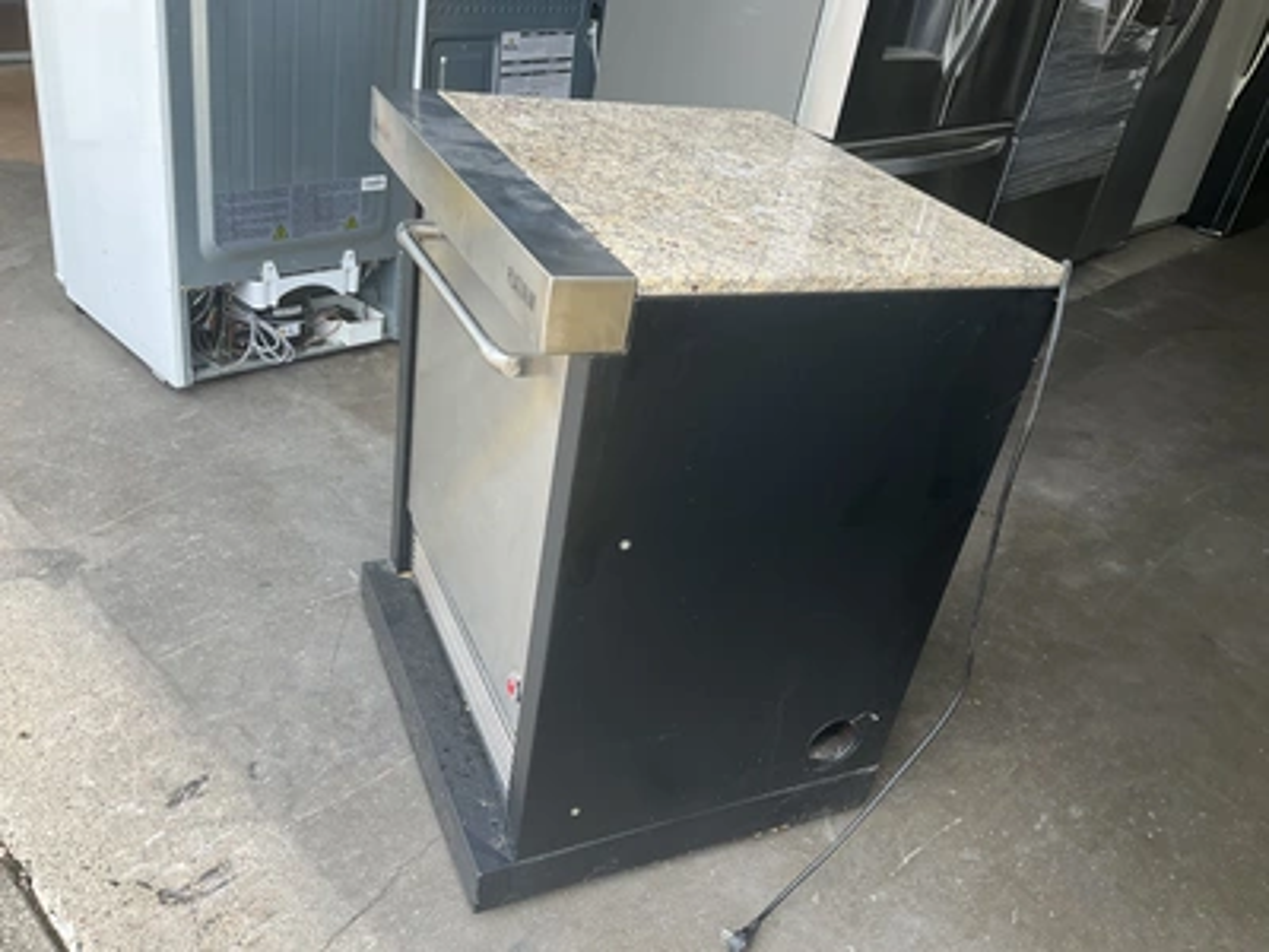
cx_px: 634
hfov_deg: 61.7
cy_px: 476
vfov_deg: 48.2
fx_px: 1063
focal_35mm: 29
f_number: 1.8
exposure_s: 1/149
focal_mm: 3
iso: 20
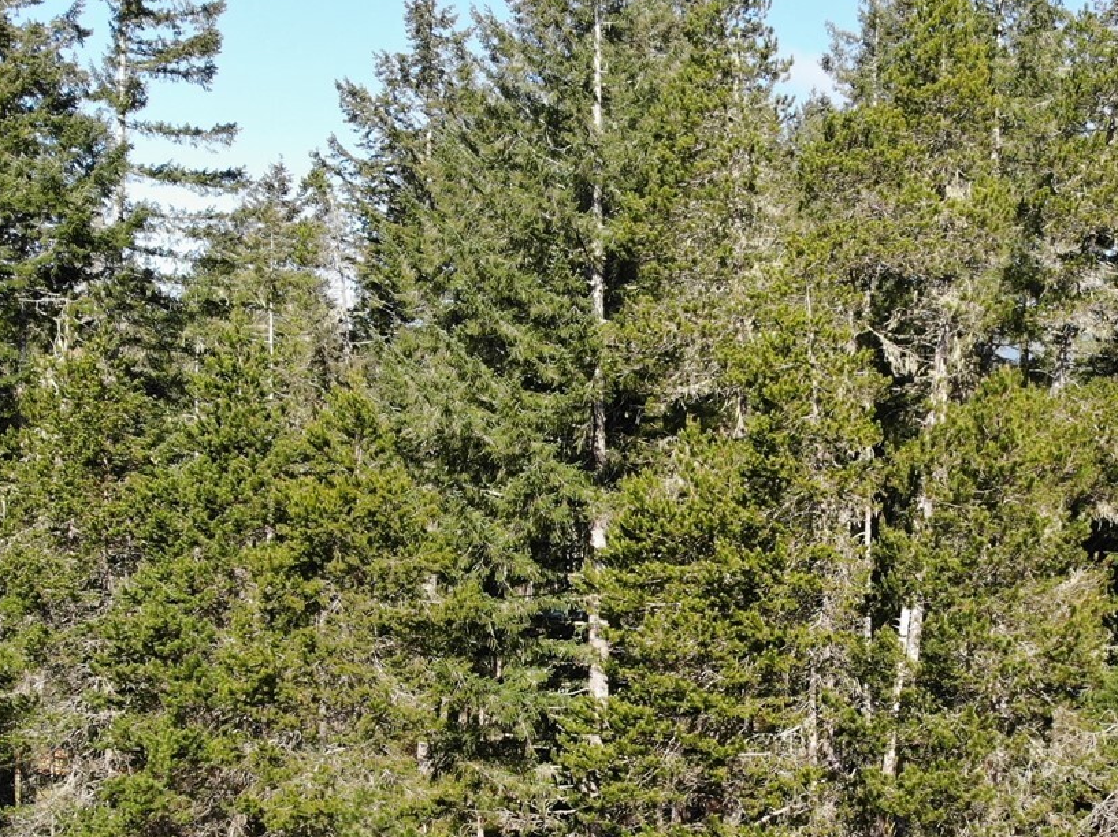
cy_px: 633
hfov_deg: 39.0
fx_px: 1517
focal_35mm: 47
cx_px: 883
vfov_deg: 30.3
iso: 100
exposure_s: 1/421
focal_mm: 4.5
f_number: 2.8
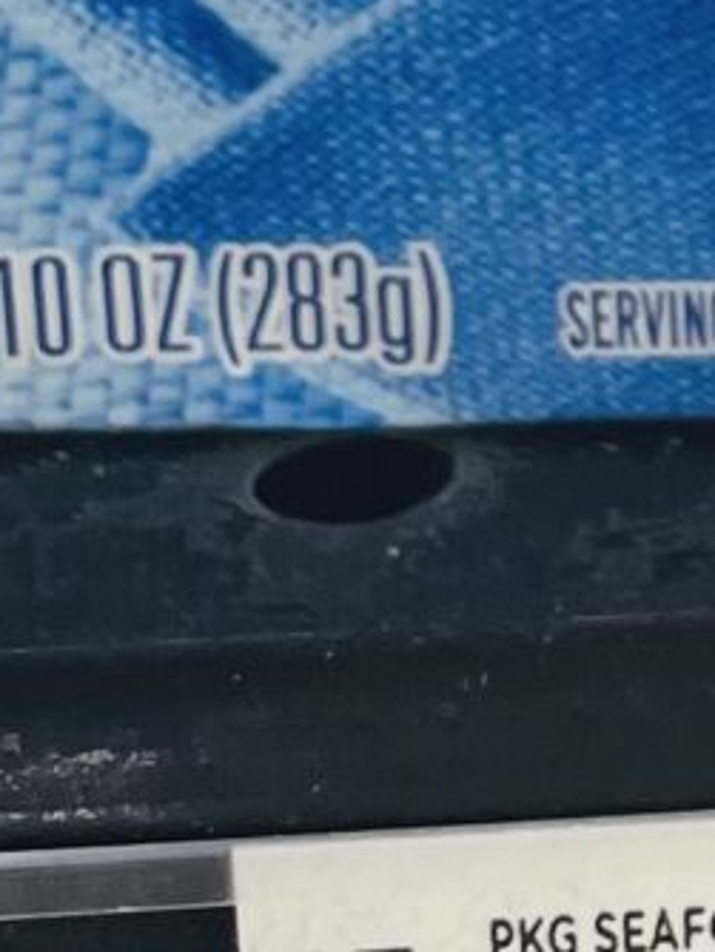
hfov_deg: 7.2
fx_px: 5474
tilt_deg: -13.6
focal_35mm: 199
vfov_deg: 9.3
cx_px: 1444
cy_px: -1009
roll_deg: +0.6
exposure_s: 1/121
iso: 40
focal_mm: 4.2
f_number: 1.6
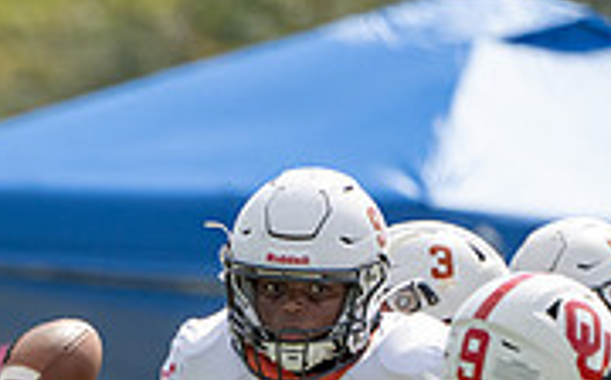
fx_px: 23416
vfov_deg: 0.9
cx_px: -204
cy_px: 580
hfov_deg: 1.5
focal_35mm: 1408
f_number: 5.6
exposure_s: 1/2000
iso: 500
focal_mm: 400
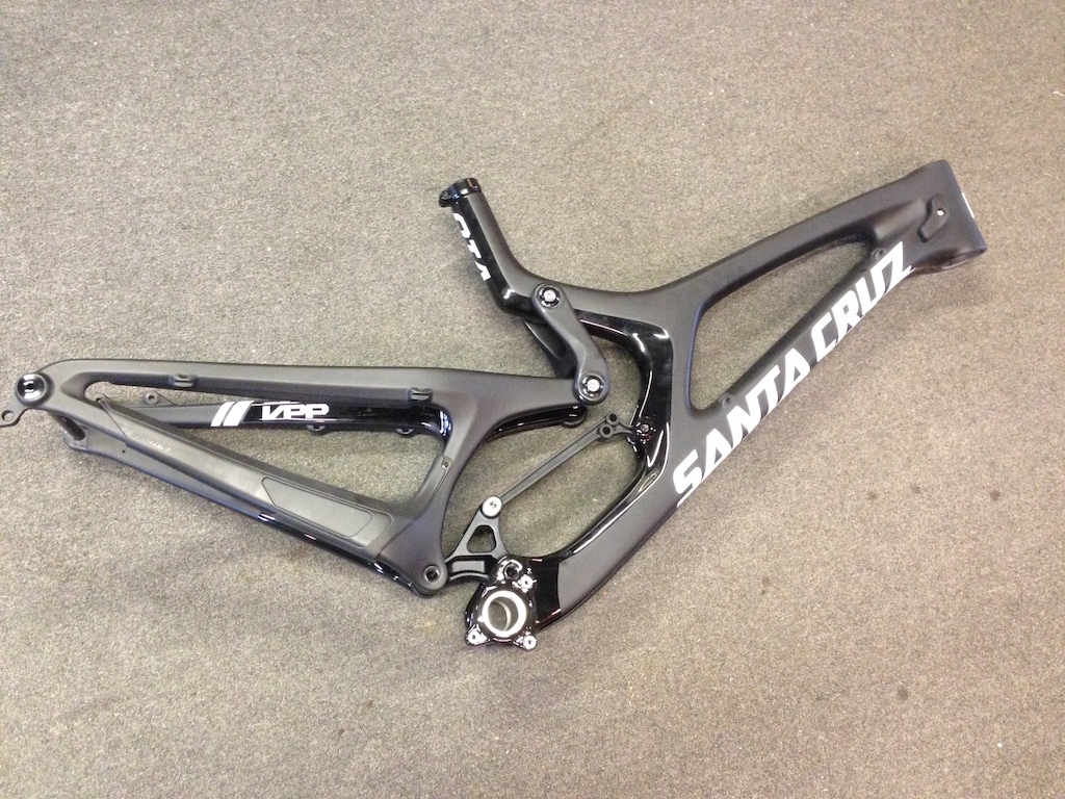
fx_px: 1015
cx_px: 532
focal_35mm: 33
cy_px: 400
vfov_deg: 42.9
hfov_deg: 55.4
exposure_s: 1/15
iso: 400
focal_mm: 4.12
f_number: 2.4
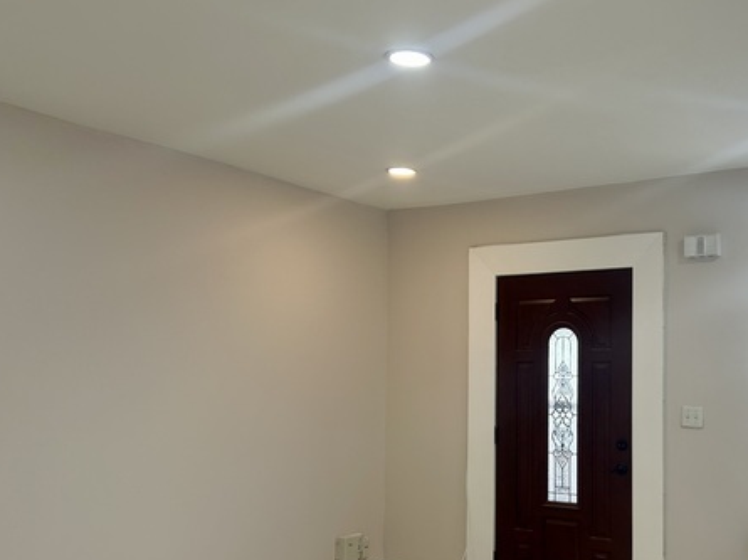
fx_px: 842
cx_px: 488
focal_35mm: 39
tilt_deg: +2.1
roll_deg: -0.8
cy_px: 380
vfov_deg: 36.3
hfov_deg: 47.2
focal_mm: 5.7
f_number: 1.5
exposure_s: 1/159
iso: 64
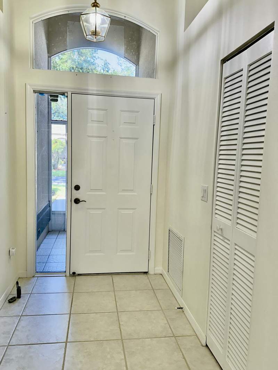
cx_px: 139
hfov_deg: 56.8
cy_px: 185
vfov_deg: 71.6
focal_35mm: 24
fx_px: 257
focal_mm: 6.86
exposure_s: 1/120
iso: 125
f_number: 1.78
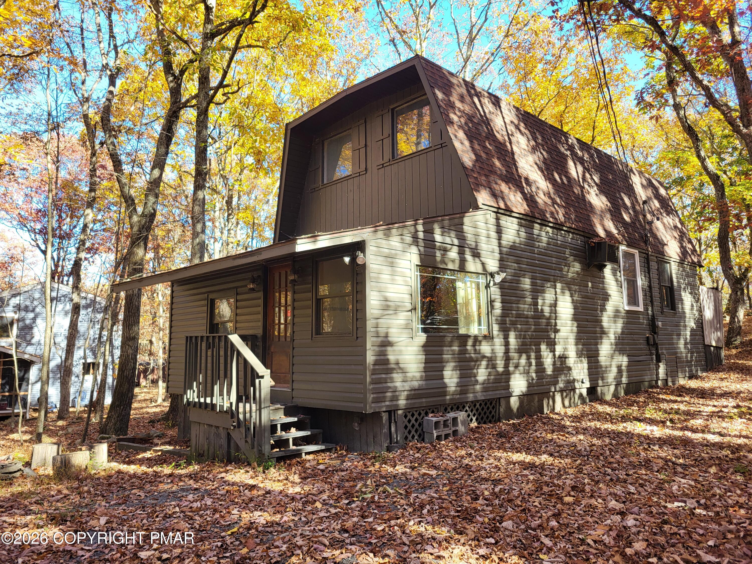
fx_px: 565
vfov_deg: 53.1
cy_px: 282
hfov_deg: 67.3
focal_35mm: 26
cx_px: 376
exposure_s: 1/243
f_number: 1.8
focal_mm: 5.4
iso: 40
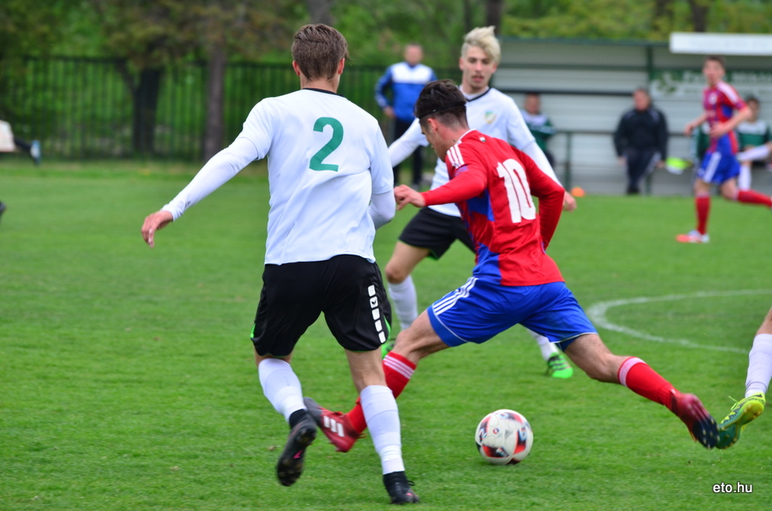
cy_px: 256
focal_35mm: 255
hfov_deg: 8.1
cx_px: 386
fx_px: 5457
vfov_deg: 5.4
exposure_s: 1/320
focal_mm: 170
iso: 400
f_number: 5
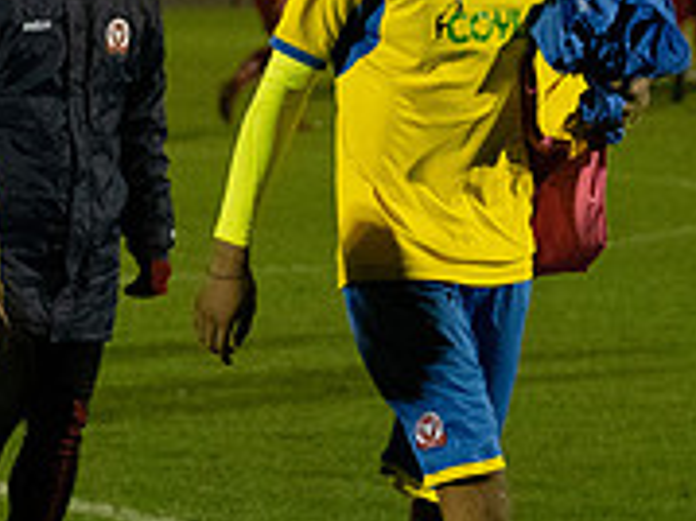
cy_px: 315
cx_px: -43
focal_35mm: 367
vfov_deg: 4.0
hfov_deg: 5.4
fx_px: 7374
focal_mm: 70
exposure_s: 1/1000
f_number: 2.8
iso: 5000
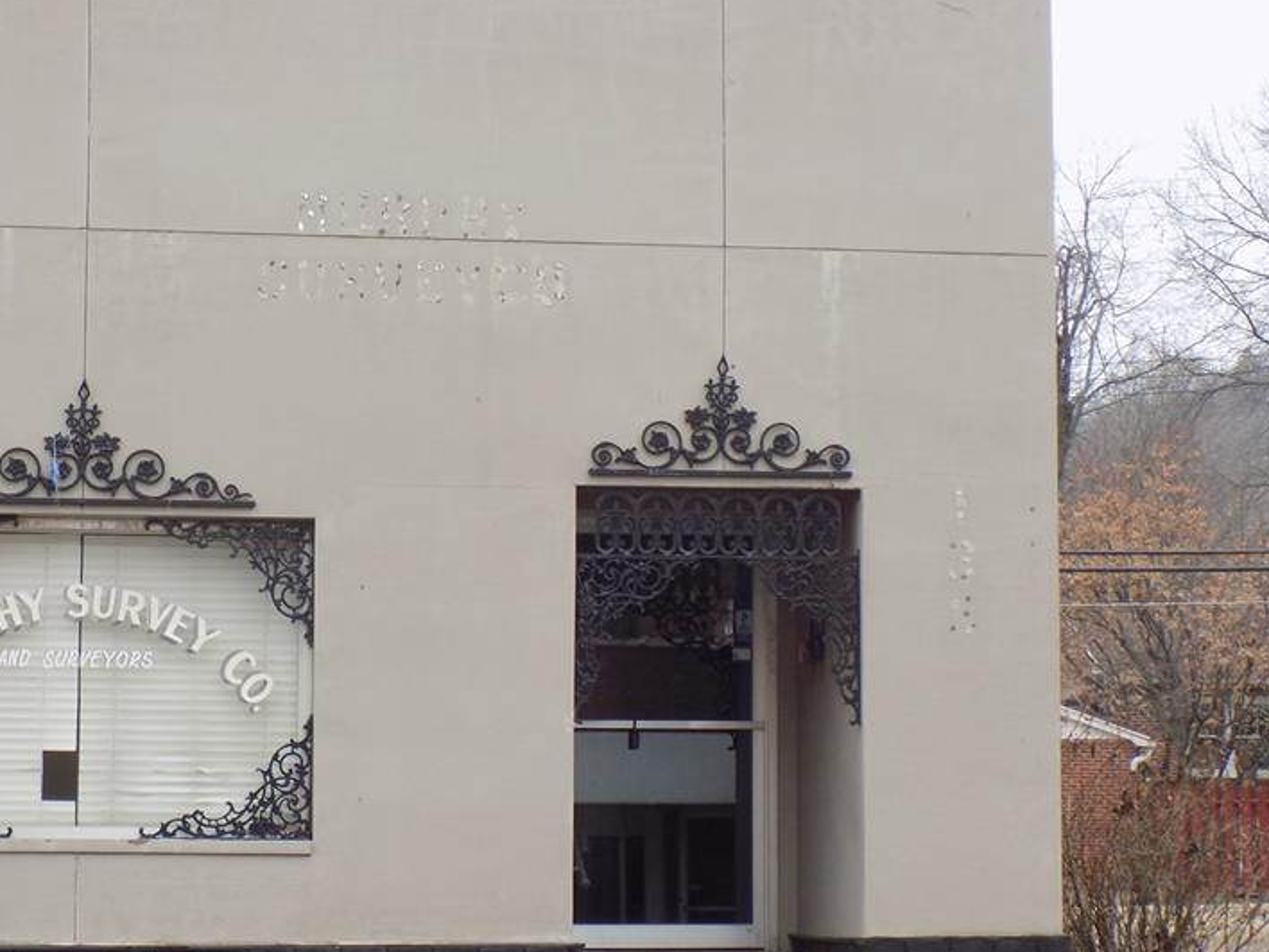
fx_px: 3446
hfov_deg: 20.9
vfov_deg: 15.7
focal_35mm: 94
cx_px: 588
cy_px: 576
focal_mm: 11.5
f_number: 4.1
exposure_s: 1/80
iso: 80
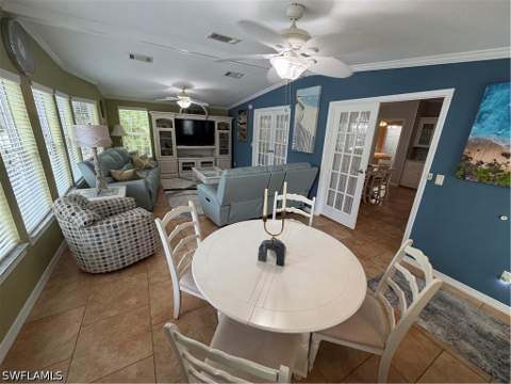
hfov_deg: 102.1
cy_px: 192
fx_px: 207
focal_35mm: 14
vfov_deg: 85.7
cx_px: 256
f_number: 2.2
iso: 160
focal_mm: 2.22
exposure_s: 1/120
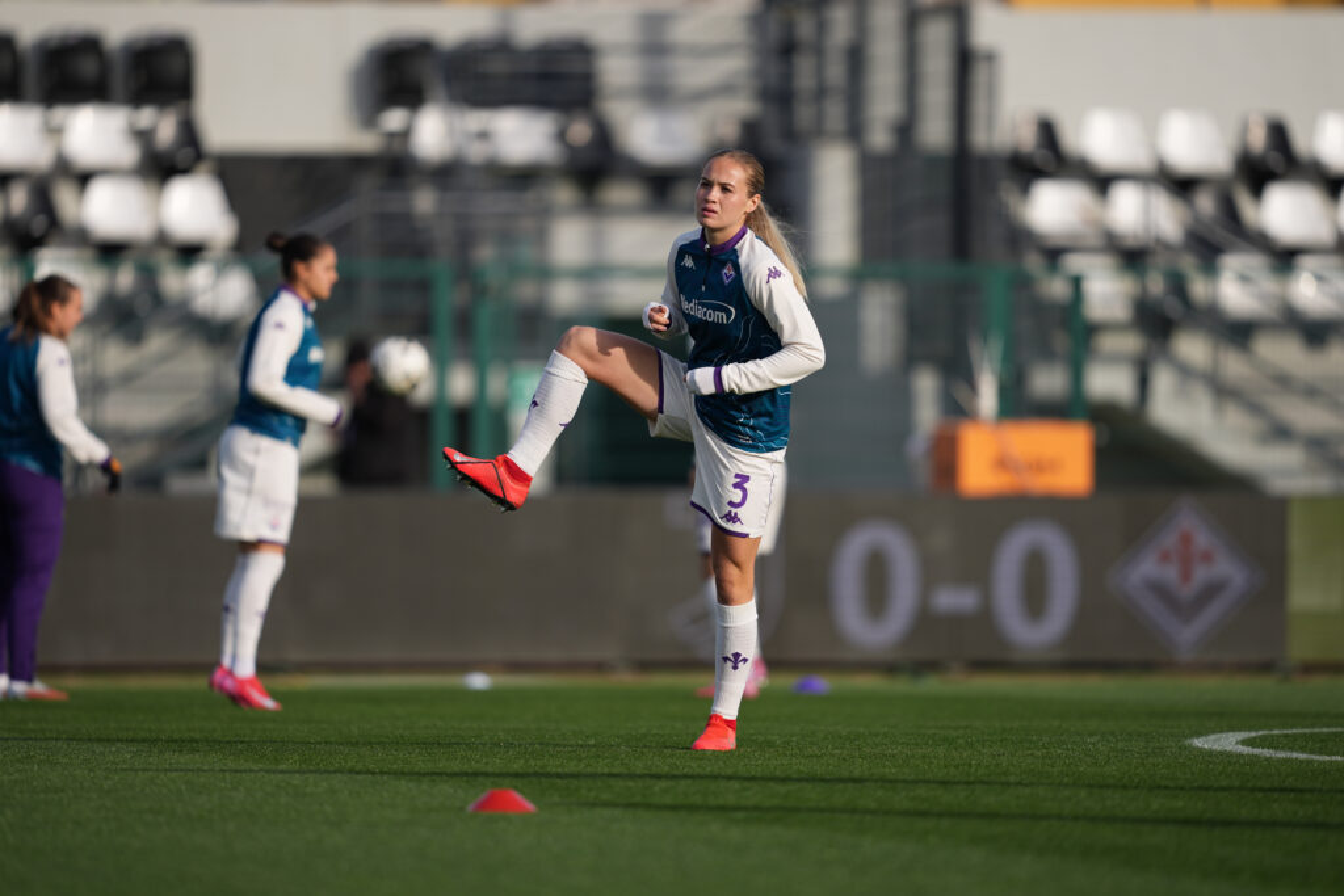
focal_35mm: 400
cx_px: 672
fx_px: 14934
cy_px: 448
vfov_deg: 3.4
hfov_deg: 5.2
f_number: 2.8
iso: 125
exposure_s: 1/1600
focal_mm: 400
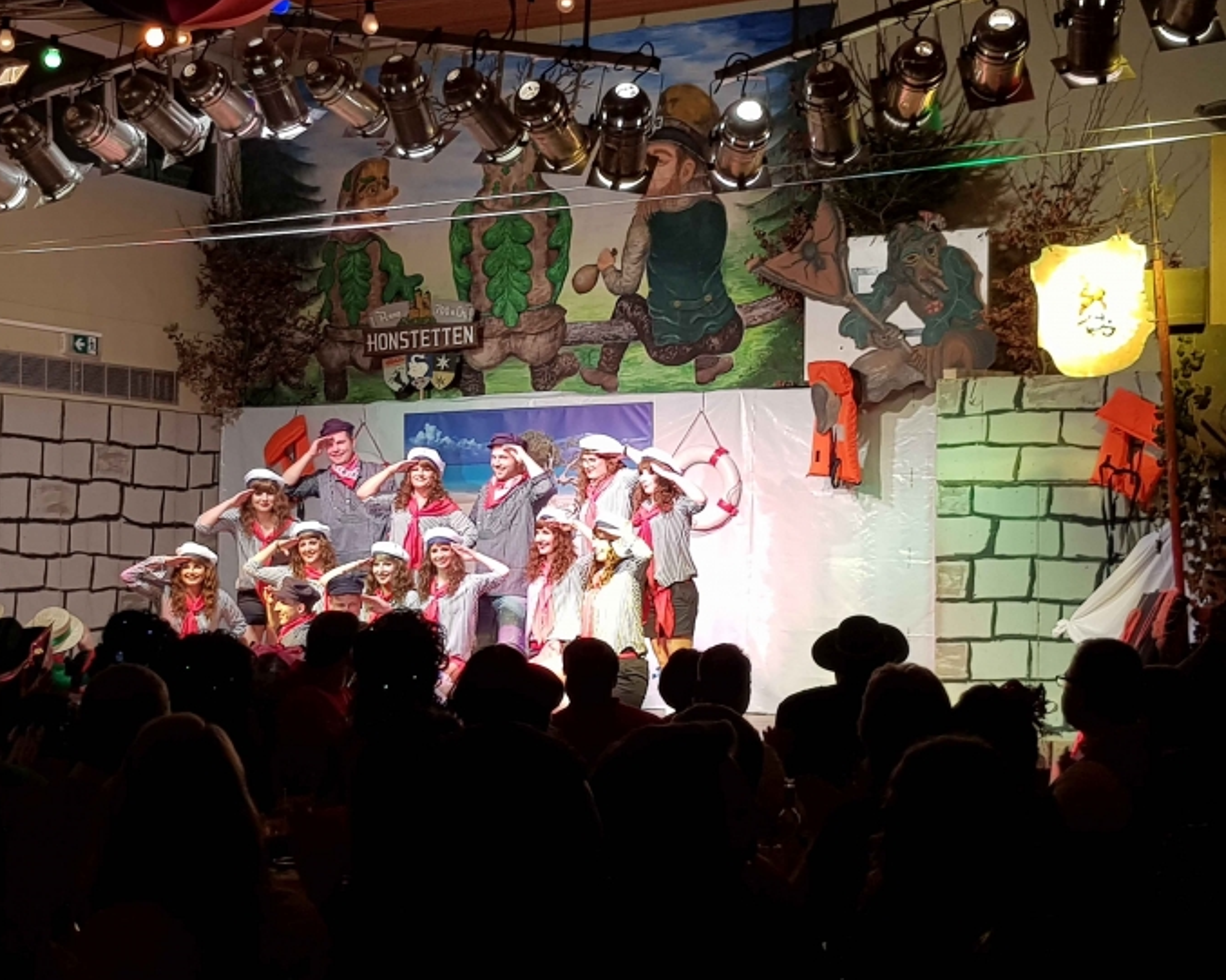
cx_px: 523
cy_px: 478
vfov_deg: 48.5
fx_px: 1088
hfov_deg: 58.5
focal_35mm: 30
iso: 50
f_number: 1.7
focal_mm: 4.2
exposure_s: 1/50
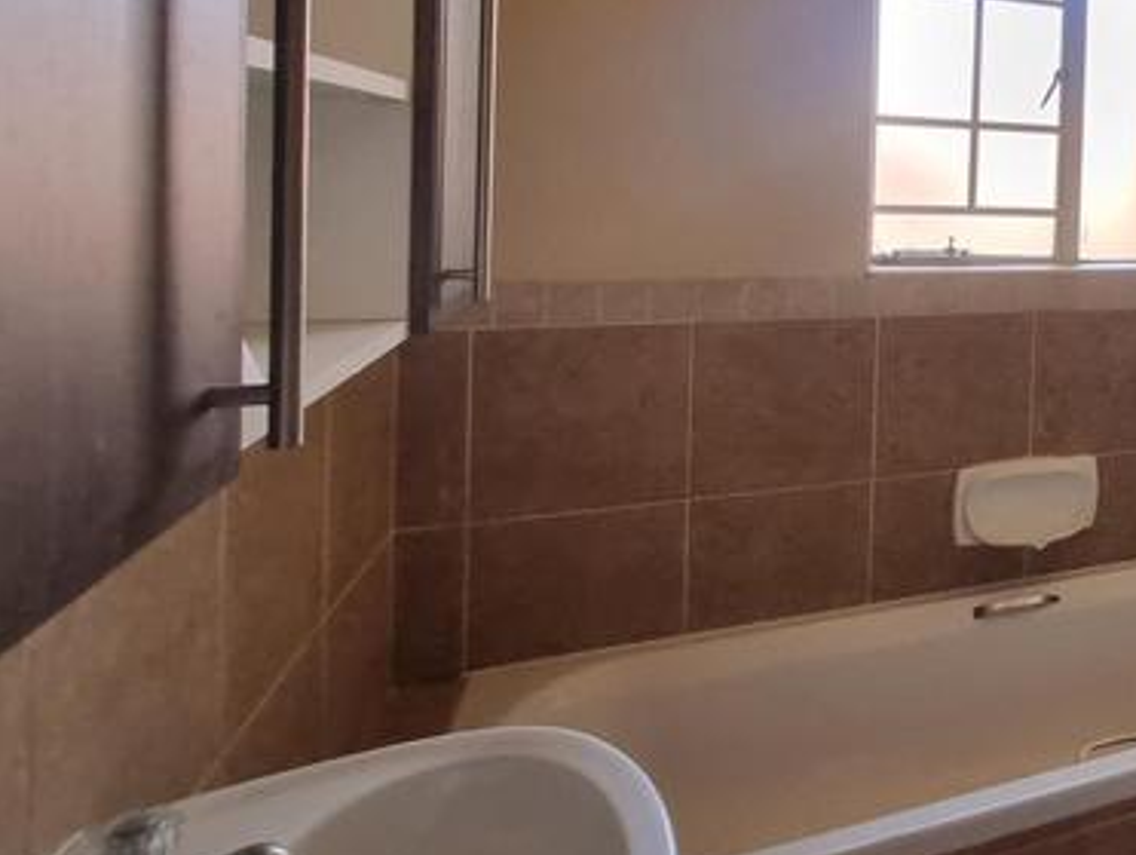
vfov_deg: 48.1
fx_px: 920
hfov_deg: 49.7
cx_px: 1170
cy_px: 224
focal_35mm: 28
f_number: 2.2
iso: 200
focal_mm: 1.74
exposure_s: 1/50
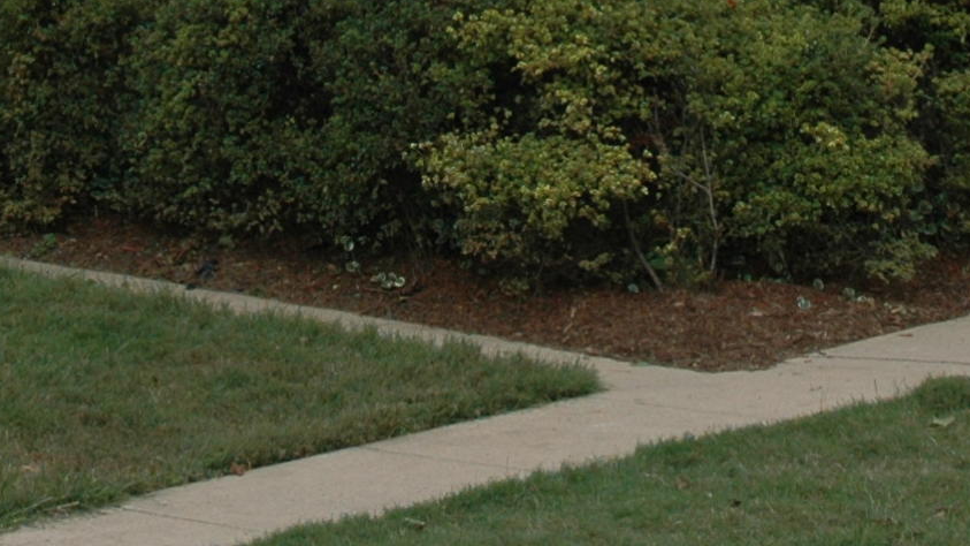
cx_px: 391
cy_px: -563
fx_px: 3446
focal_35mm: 134
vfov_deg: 8.6
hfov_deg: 16.0
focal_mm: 24
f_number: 5
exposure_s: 1/500
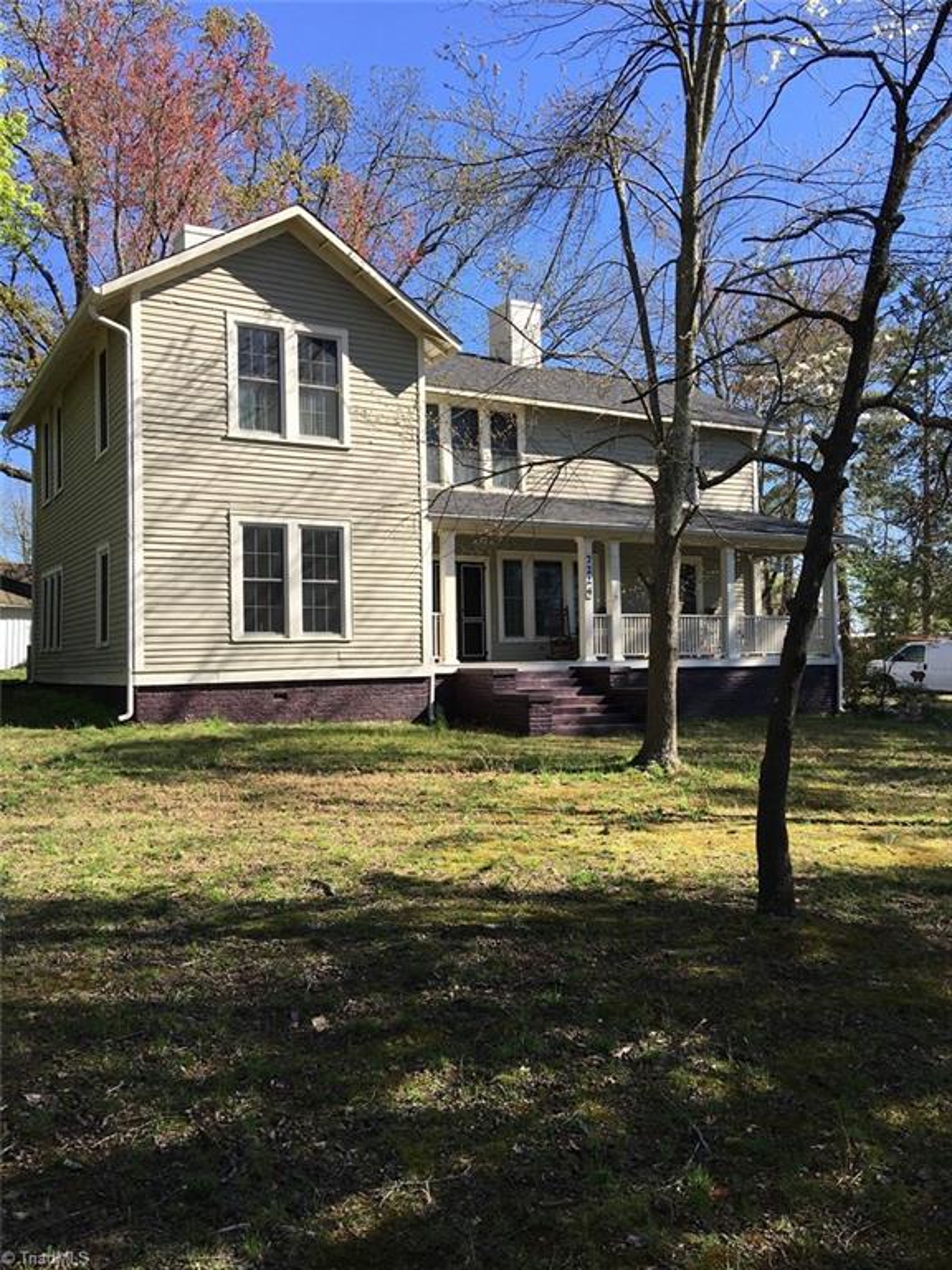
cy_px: 635
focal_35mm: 29
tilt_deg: +2.8
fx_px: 1063
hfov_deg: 48.2
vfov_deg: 61.7
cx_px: 476
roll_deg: +0.2
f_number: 2.2
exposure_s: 1/746
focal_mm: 4.15
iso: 25
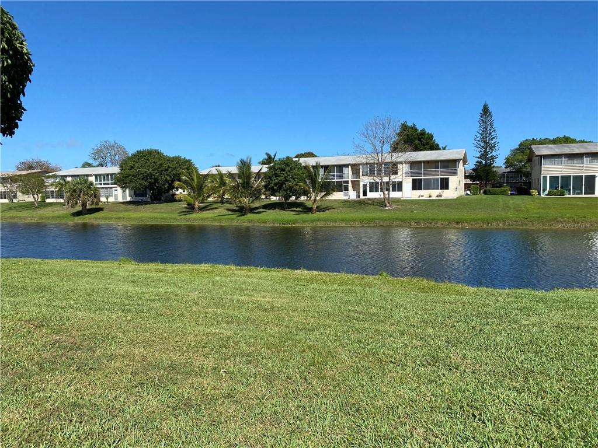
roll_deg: +1.2
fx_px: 449
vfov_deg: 53.1
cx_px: 299
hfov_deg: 67.3
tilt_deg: -3.3
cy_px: 224
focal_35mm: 26
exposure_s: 1/3125
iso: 32
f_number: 1.8
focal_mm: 4.25
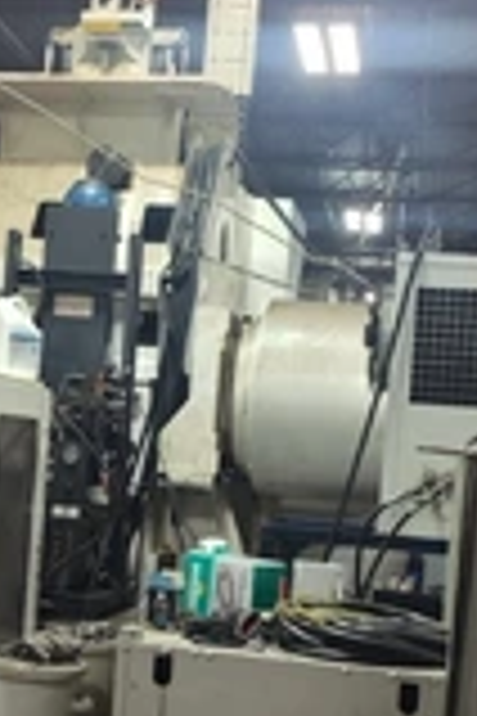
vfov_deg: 33.2
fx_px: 1192
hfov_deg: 22.6
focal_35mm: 60
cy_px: 464
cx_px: 171
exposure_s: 1/60
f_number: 1.8
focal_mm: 5.56
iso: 613
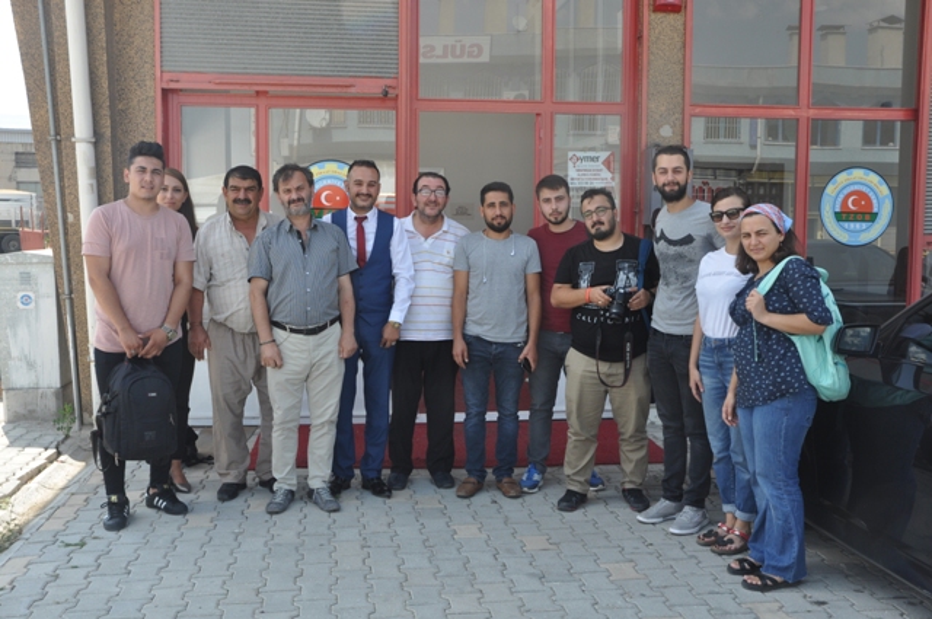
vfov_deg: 32.9
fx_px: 1047
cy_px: 310
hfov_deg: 48.0
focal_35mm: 40
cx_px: 466
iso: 200
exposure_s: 1/160
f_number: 6.3
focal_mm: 27
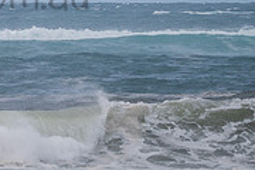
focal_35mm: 789
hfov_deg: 2.6
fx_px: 5588
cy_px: -76
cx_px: 30
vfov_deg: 1.7
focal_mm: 200
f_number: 5.6
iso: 125
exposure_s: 1/2000
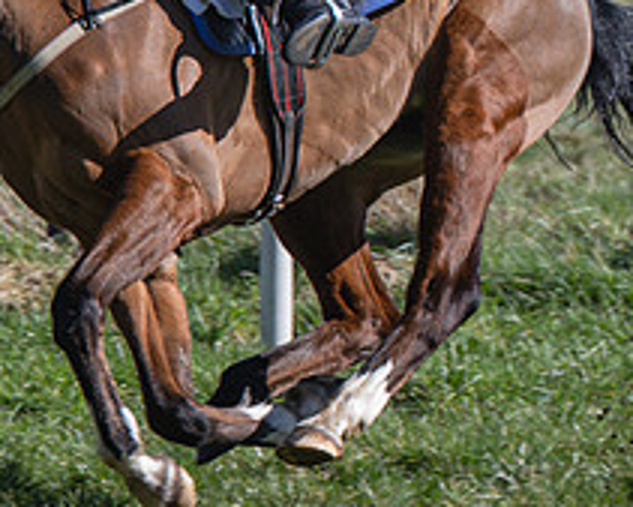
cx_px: 611
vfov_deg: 1.8
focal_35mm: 855
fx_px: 16025
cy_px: -111
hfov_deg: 2.3
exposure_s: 1/1000
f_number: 4
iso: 125
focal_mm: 140
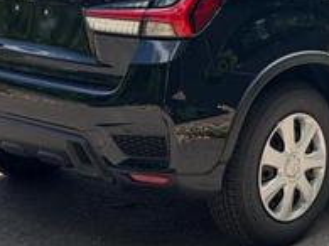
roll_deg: +1.2
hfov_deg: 15.8
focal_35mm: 124
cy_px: 13
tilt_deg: -6.6
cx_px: 260
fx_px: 1178
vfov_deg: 11.8
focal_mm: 6.76
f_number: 1.78
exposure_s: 1/2033
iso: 100
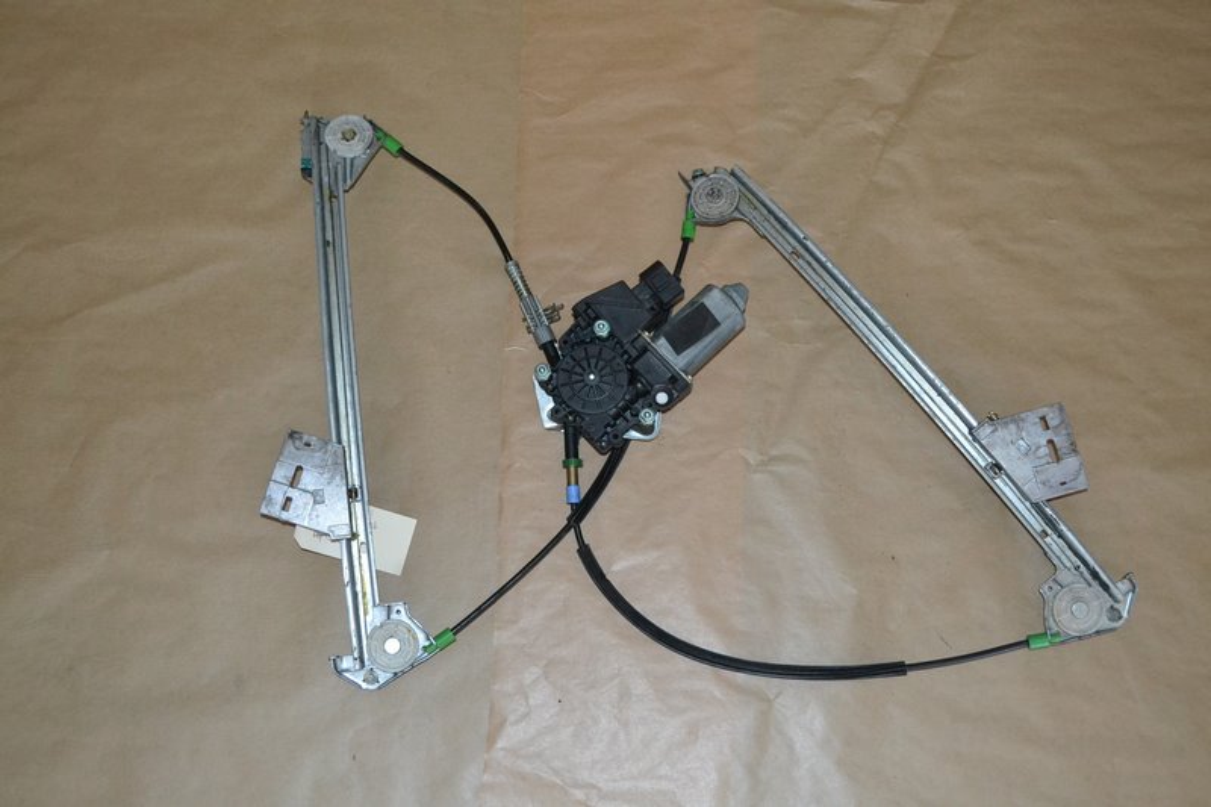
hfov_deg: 49.6
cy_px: 404
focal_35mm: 39
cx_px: 606
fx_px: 1312
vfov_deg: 34.2
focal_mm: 26
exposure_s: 1/60
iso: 2200
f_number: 4.2
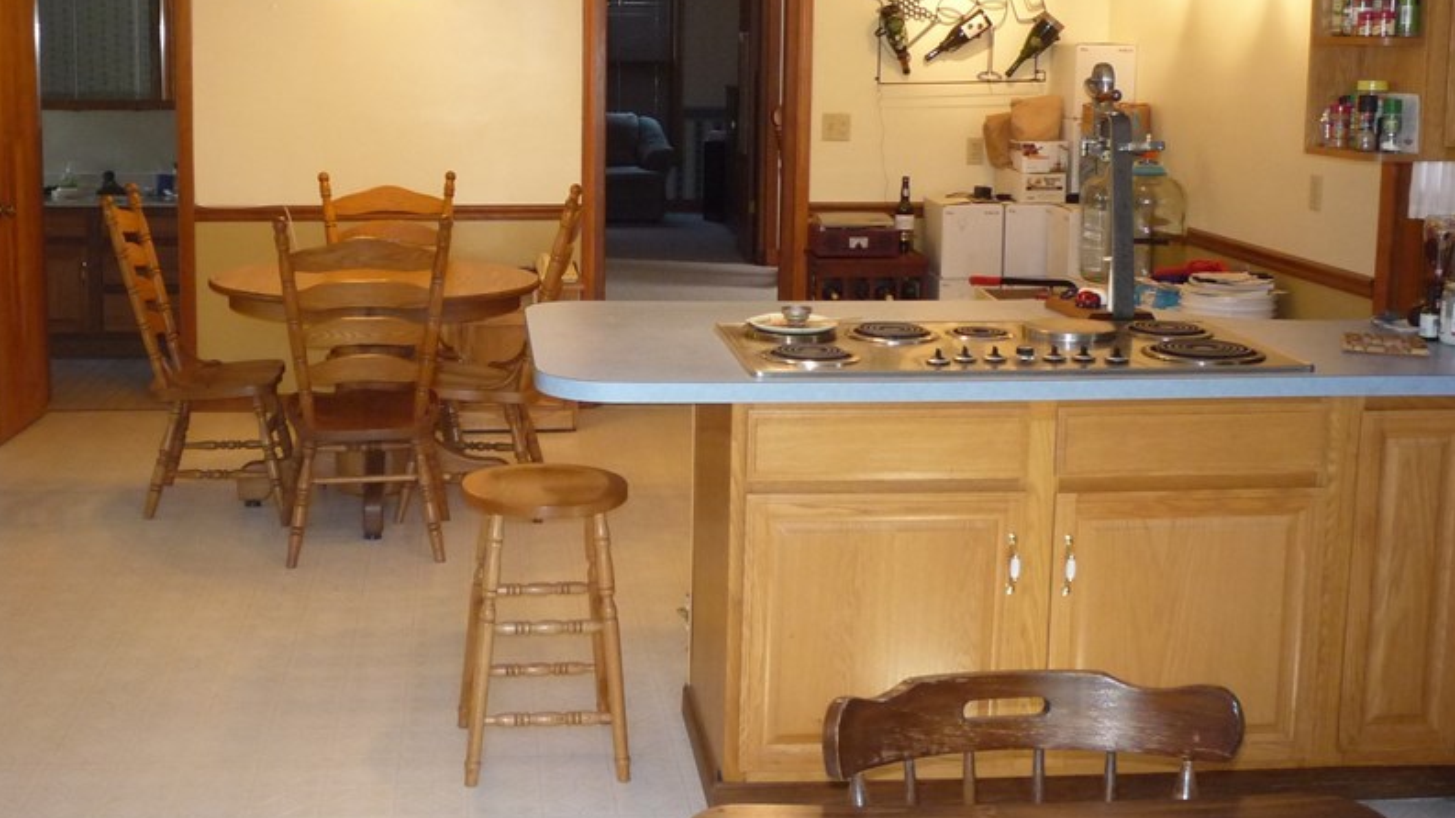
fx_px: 1736
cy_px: 271
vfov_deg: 26.4
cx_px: 605
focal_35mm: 45
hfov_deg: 45.3
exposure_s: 1/30
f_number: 3.3
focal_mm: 5.2
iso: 200
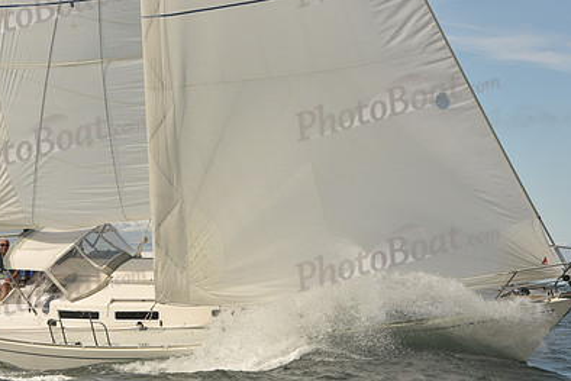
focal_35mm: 103
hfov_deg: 19.8
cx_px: 222
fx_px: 1634
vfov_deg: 13.3
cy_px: 199
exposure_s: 1/1000
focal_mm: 70
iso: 320
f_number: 7.1
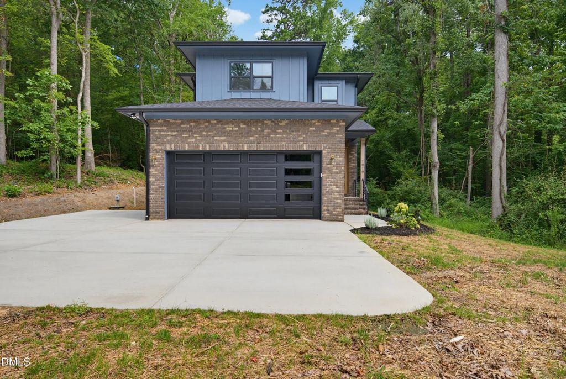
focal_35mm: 22
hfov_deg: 78.5
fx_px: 346
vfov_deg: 57.4
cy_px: 190
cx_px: 283
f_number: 7.1
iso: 80
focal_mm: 22
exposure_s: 1/30
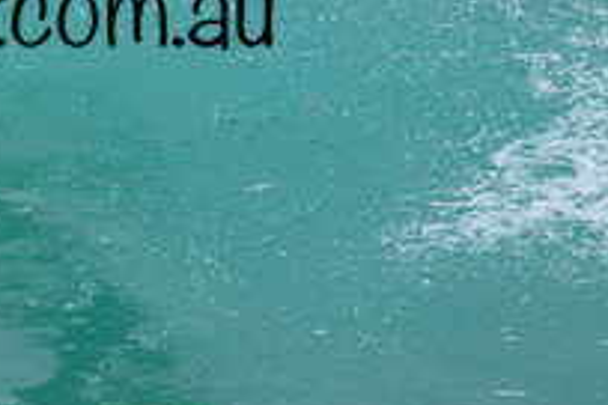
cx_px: -42
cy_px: -22
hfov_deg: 0.9
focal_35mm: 2272
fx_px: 38369
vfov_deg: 0.6
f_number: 6.3
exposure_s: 1/2000
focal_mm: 800
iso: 220
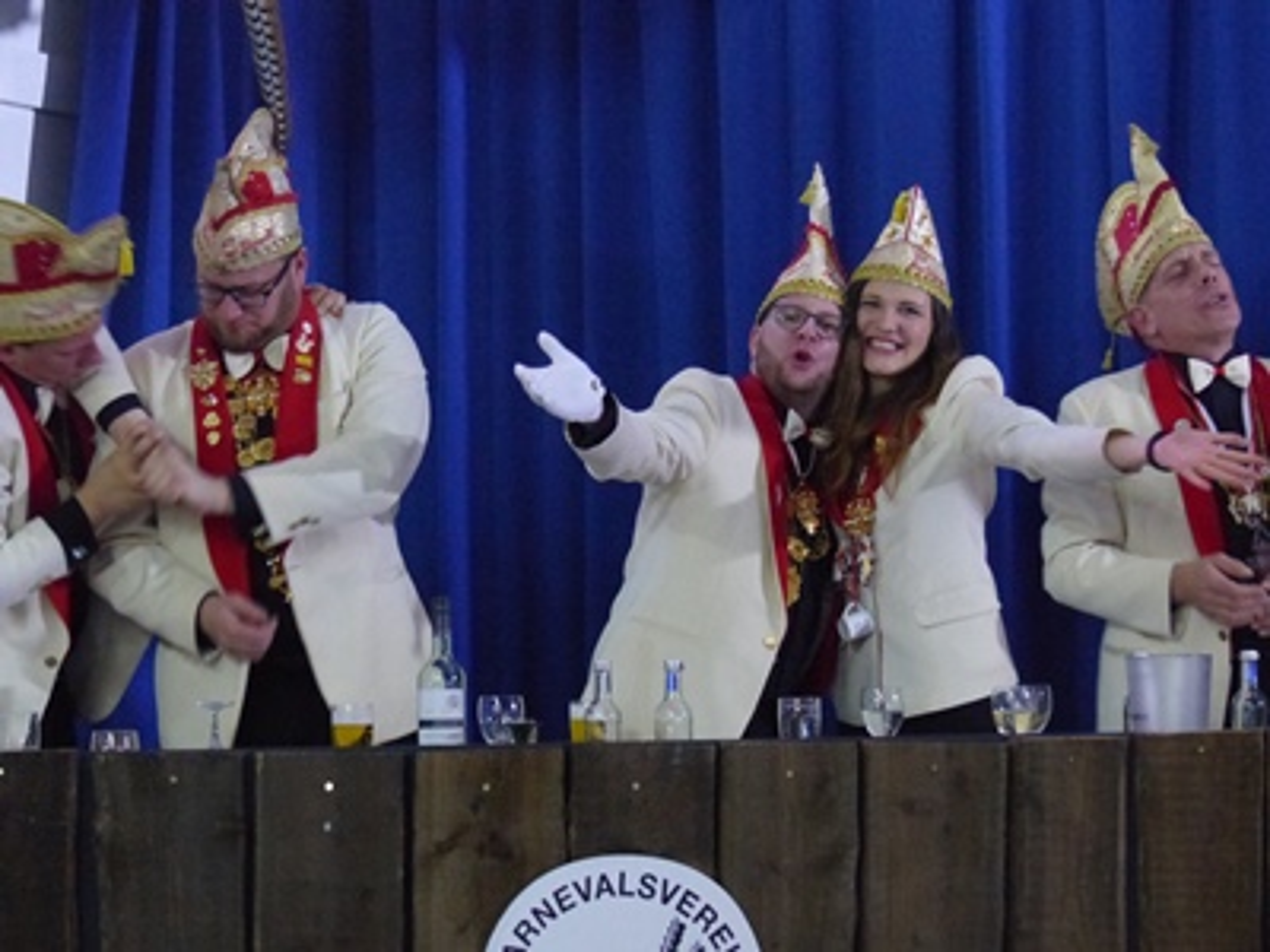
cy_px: 476
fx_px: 3449
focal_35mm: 94
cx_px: 635
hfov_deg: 20.9
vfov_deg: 15.7
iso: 1600
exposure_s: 1/15
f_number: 2.8
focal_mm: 16.9
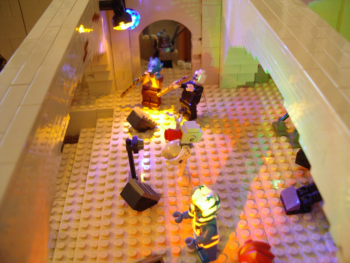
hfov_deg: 49.0
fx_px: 384
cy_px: 132
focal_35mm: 38
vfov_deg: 37.7
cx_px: 175
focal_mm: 5.8
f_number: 2.6
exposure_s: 1/4
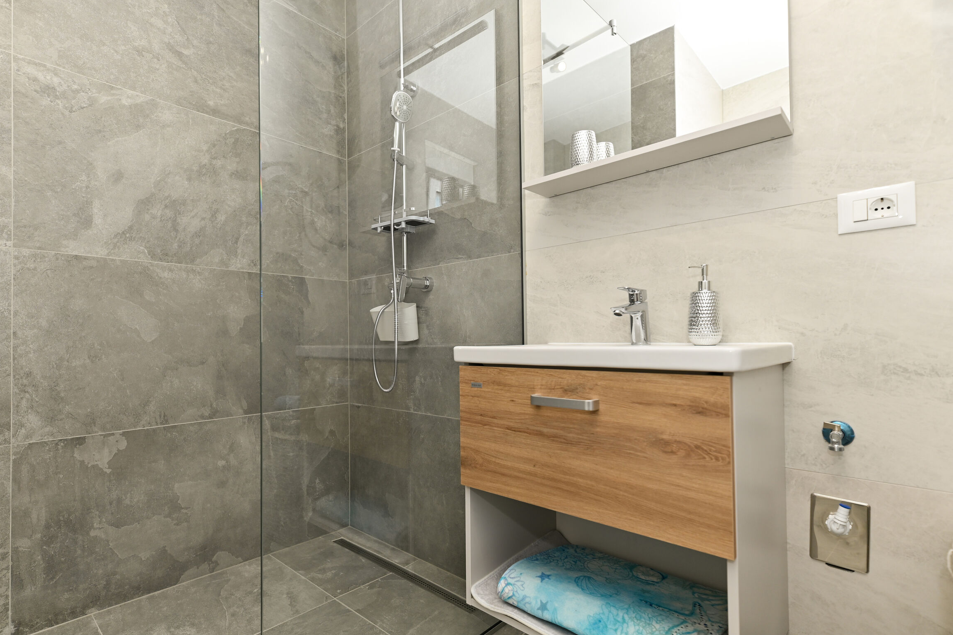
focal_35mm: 17
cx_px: 457
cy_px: 332
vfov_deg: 70.4
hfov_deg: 93.2
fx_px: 450
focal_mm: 14
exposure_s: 1/200
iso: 100
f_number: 3.2
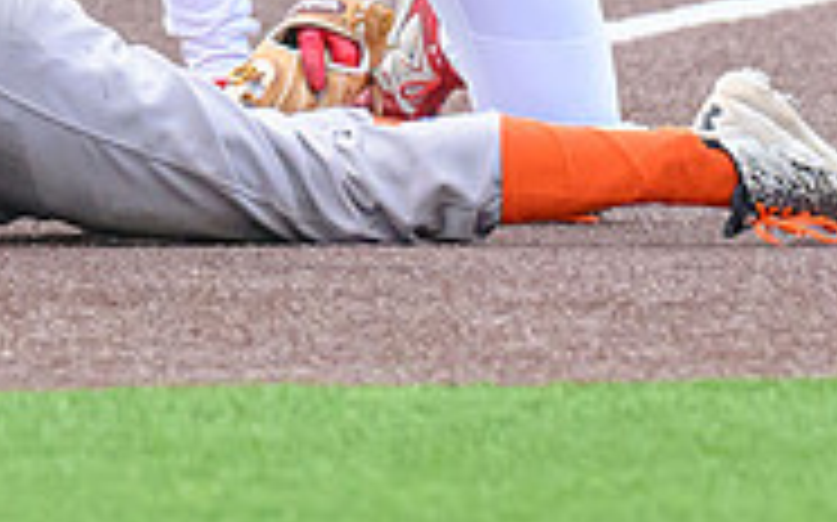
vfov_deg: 0.9
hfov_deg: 1.4
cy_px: -22
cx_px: -79
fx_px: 33443
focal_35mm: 1467
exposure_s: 1/2000
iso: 2800
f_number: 3.2
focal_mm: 200
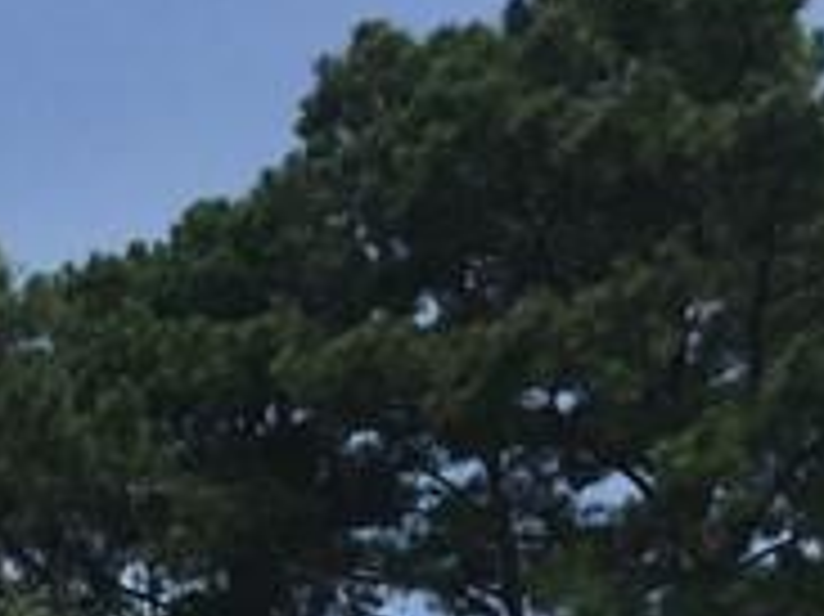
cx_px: -666
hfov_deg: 11.3
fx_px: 3854
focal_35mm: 162
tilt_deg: +15.1
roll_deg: +0.0
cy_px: 1556
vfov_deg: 8.3
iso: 32
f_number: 2.2
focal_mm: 4.15
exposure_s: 1/3968
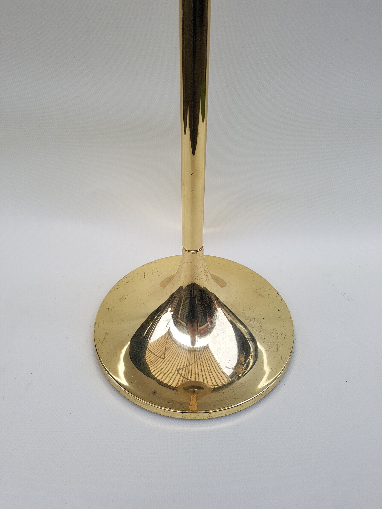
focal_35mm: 26
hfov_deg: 53.1
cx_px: 191
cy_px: 254
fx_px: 383
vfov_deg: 67.3
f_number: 1.7
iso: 50
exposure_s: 1/966
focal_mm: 4.2
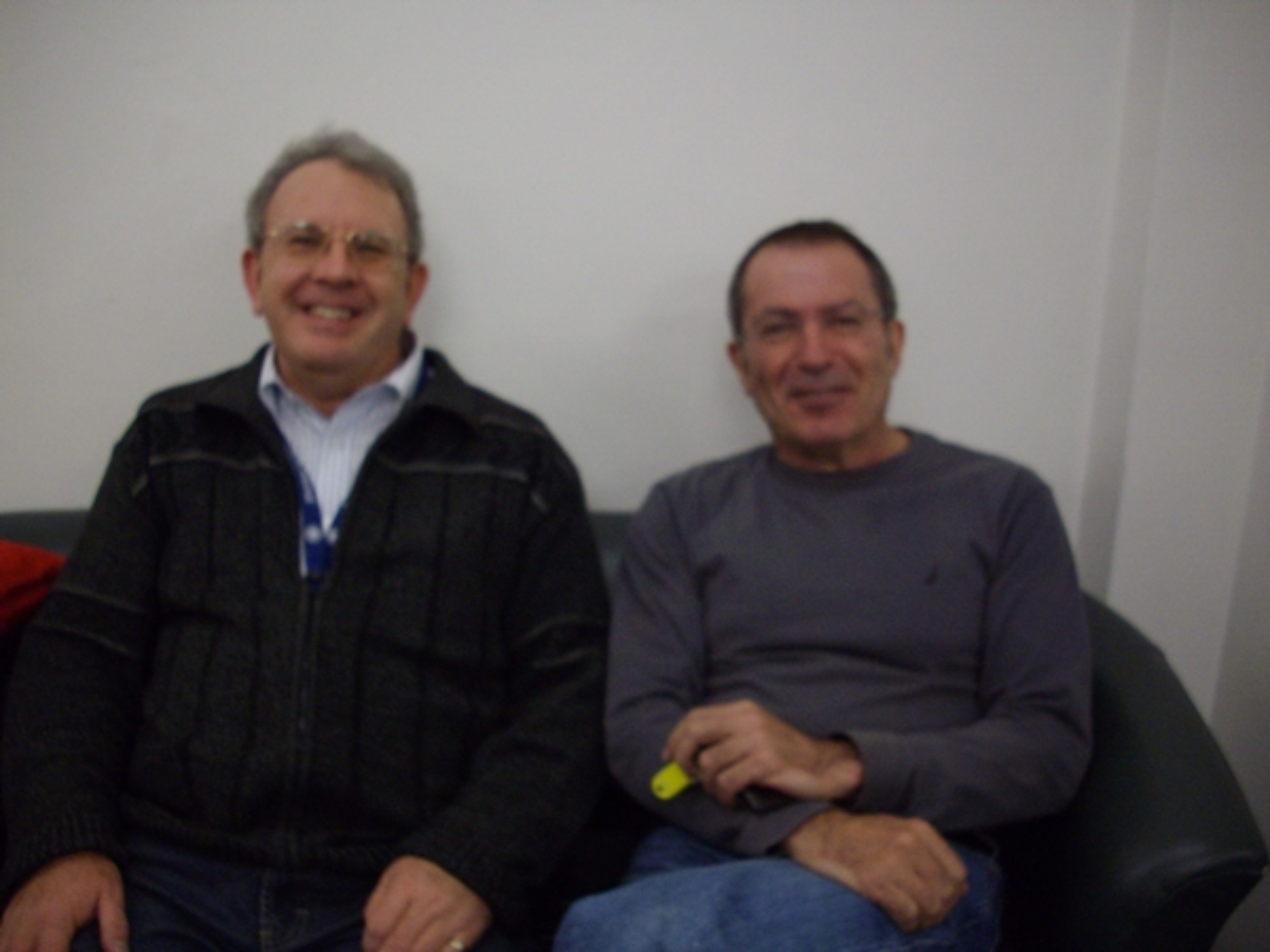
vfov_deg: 38.7
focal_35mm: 37
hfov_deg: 50.1
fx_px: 1357
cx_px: 635
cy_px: 476
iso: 221
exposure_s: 1/50
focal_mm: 6.2
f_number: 2.8
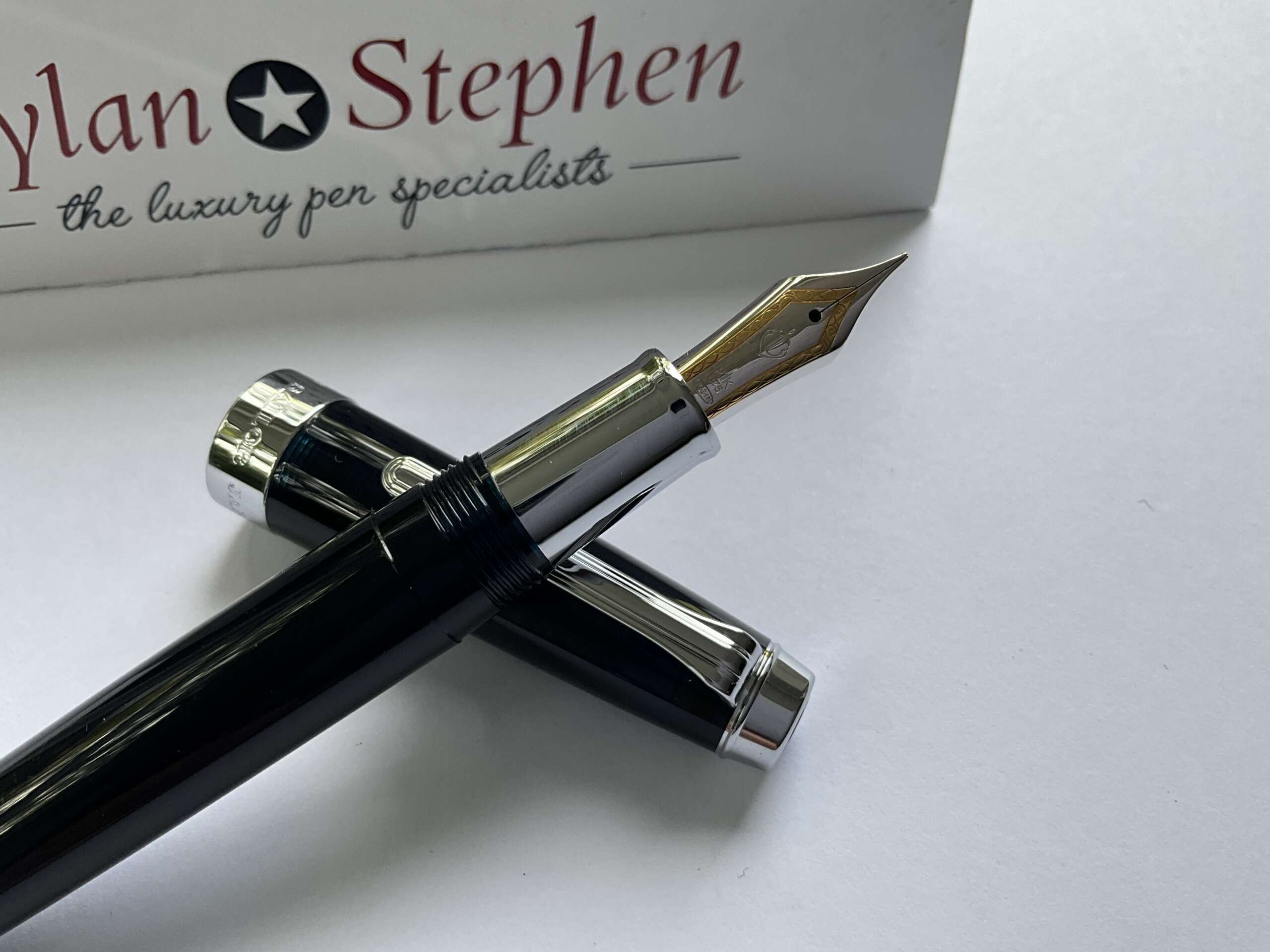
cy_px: 476
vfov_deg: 48.2
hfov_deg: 61.7
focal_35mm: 29
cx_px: 635
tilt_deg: -59.5
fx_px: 1064
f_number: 1.8
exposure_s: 1/122
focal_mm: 3
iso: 32
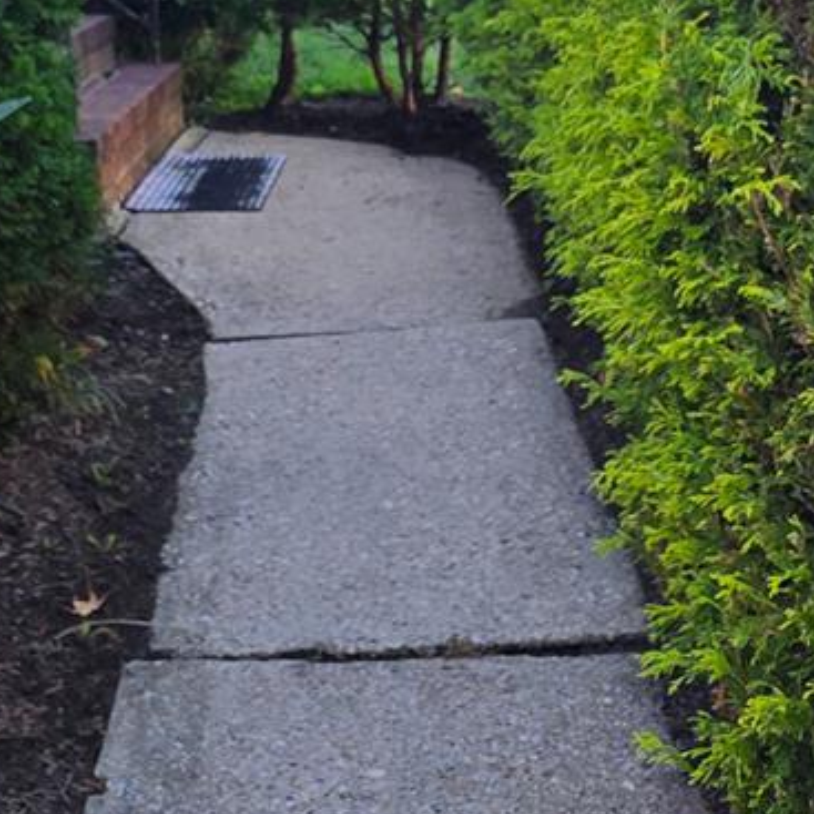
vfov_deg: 34.7
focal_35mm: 47
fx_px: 1250
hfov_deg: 35.8
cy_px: 135
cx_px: 292
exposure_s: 1/331
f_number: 1.9
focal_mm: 2.2
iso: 40
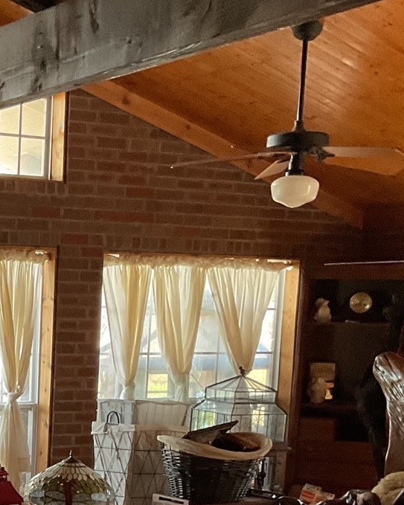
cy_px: 547
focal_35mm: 80
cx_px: -92
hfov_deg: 18.1
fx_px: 1196
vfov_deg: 22.6
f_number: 1.8
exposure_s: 1/60
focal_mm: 3
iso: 100
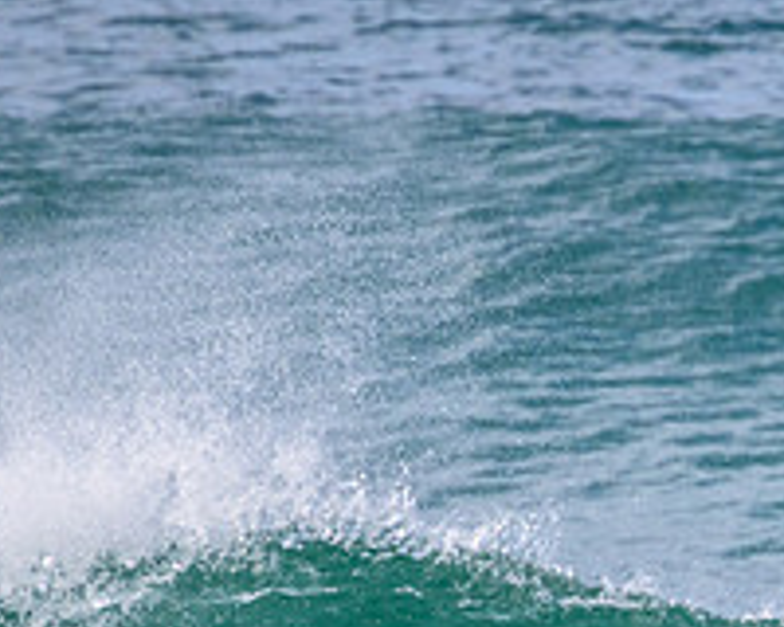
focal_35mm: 2177
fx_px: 50514
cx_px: 921
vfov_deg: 0.7
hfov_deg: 0.9
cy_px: 719
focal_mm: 800
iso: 1800
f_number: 11
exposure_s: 1/2000
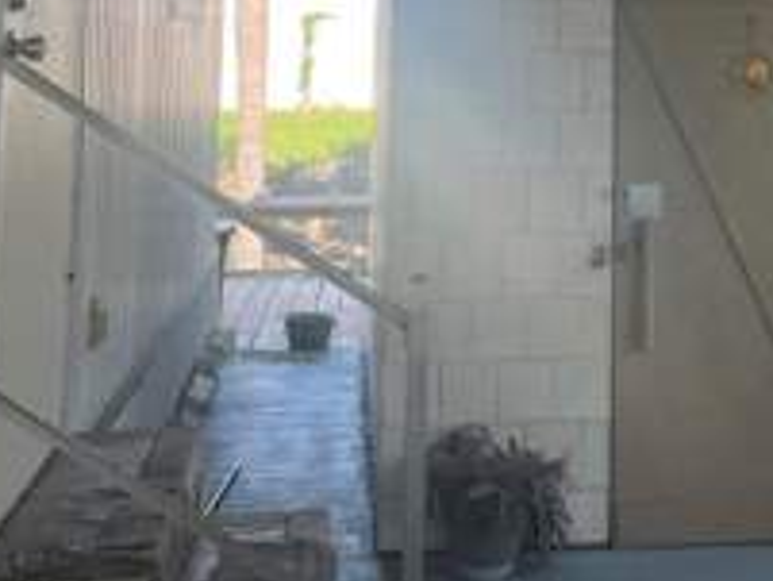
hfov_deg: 30.7
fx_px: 1385
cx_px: 561
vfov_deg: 22.4
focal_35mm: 62
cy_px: -50
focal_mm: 5.1
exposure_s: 1/400
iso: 50
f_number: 1.6
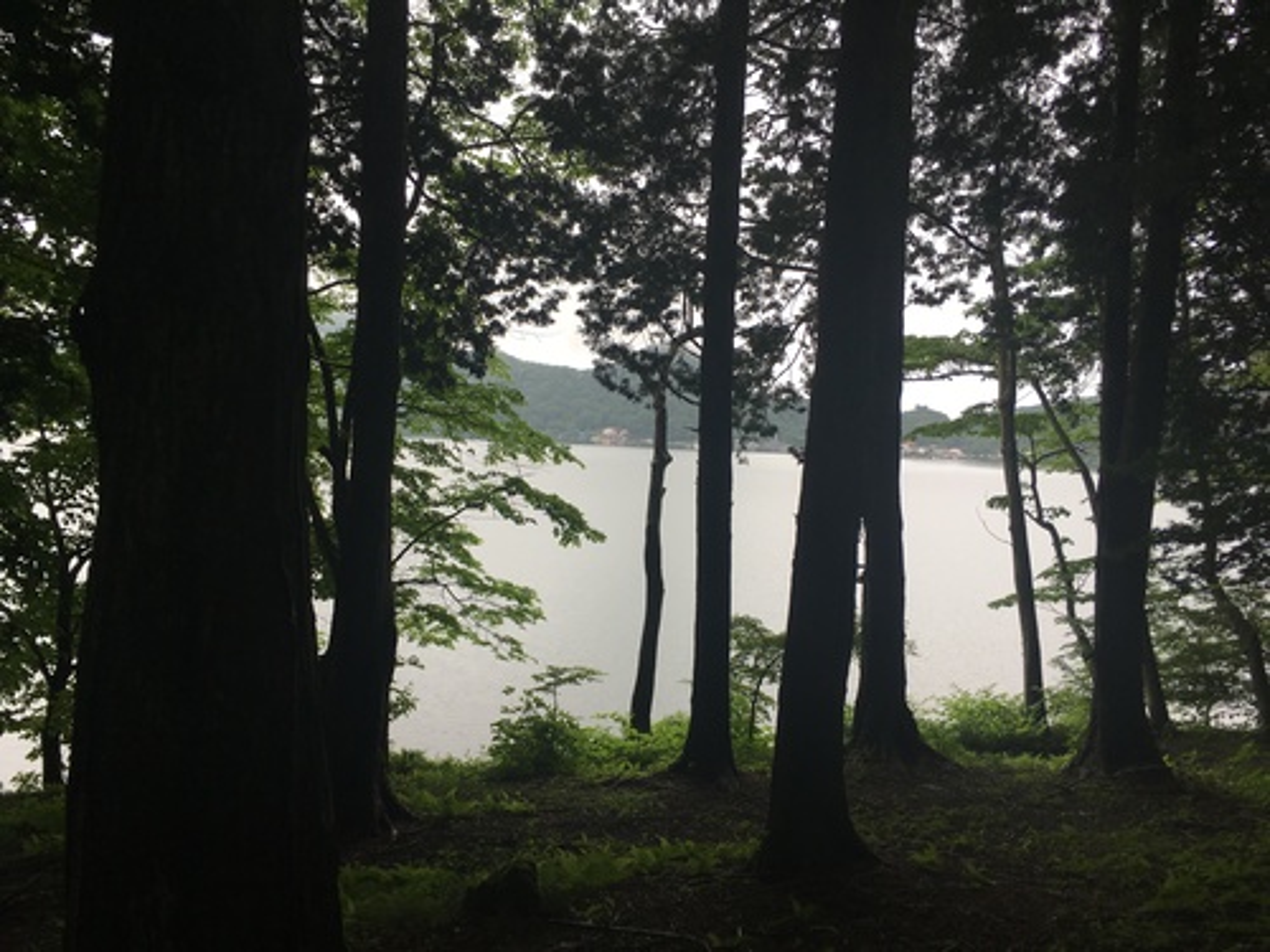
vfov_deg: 48.2
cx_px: 635
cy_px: 476
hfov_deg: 61.7
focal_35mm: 29
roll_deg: -2.1
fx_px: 1064
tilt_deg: -2.3
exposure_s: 1/197
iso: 25
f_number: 2.2
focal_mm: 4.15
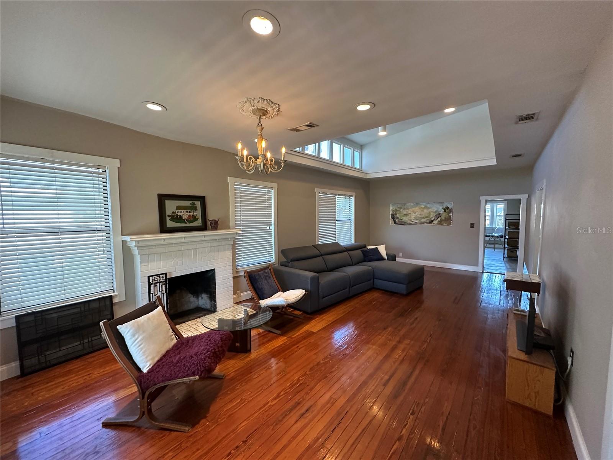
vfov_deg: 85.7
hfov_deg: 102.1
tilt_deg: -5.3
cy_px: 230
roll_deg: +0.8
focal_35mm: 14
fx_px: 248
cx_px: 306
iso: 320
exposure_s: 1/120
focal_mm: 2.22
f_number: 2.2
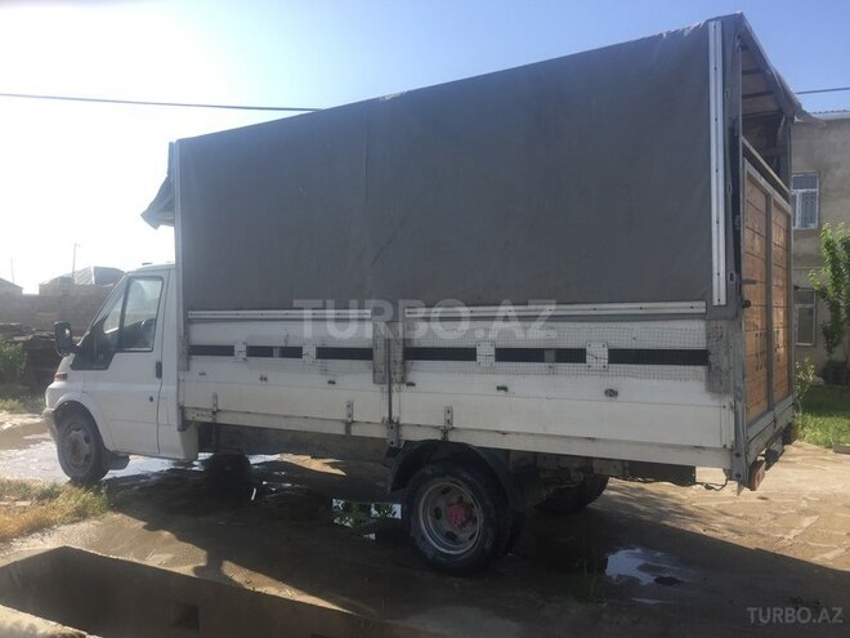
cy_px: 319
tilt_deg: -0.5
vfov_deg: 48.2
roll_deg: -2.6
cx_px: 425
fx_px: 712
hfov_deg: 61.7
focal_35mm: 29
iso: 32
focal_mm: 4.15
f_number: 2.2
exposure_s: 1/1041
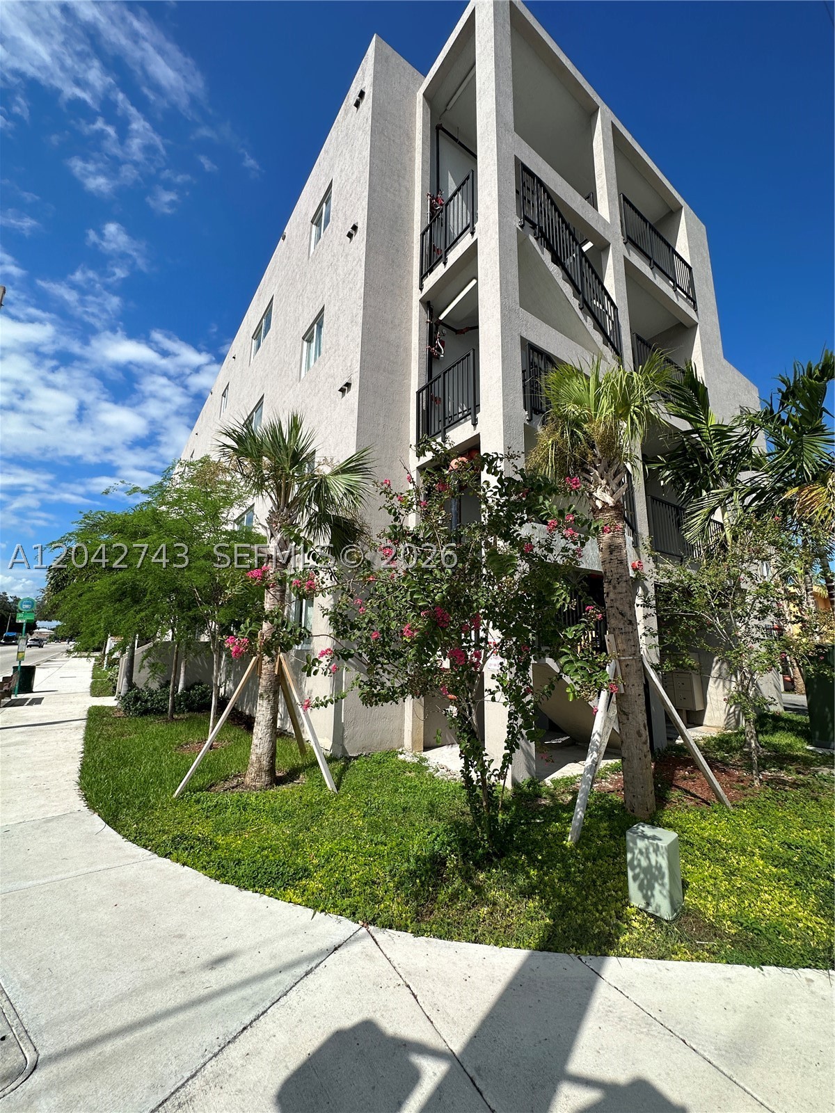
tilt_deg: +12.5
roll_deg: -1.2
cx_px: 418
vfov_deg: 102.1
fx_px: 450
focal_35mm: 14
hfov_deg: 85.7
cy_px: 556
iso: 50
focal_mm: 2.22
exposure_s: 1/2506
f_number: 2.2
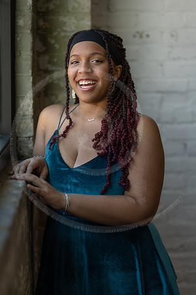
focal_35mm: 85
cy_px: 148
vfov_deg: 23.9
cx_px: 98
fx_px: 694
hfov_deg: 16.1
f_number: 1.8
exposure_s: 1/400
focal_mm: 85
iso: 320
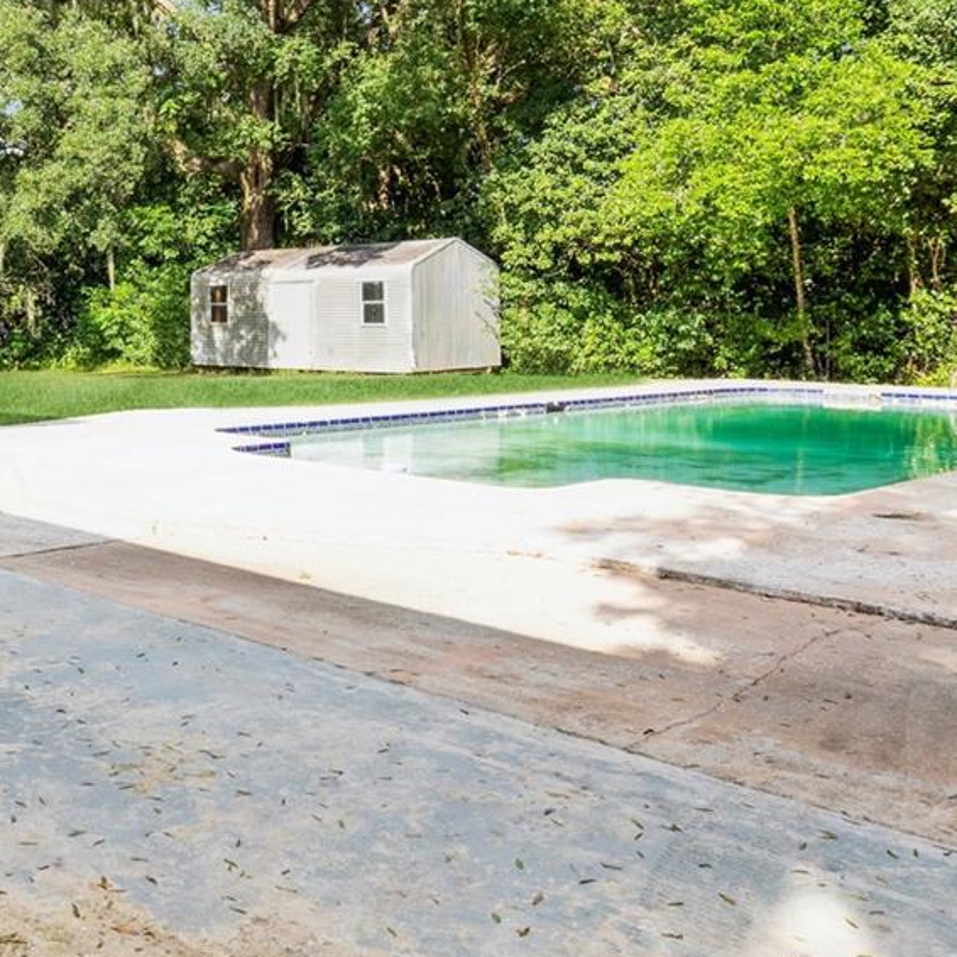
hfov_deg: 41.9
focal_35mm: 36
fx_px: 1126
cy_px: 301
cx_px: 78
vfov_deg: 45.2
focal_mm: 10
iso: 200
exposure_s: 1/125
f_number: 8
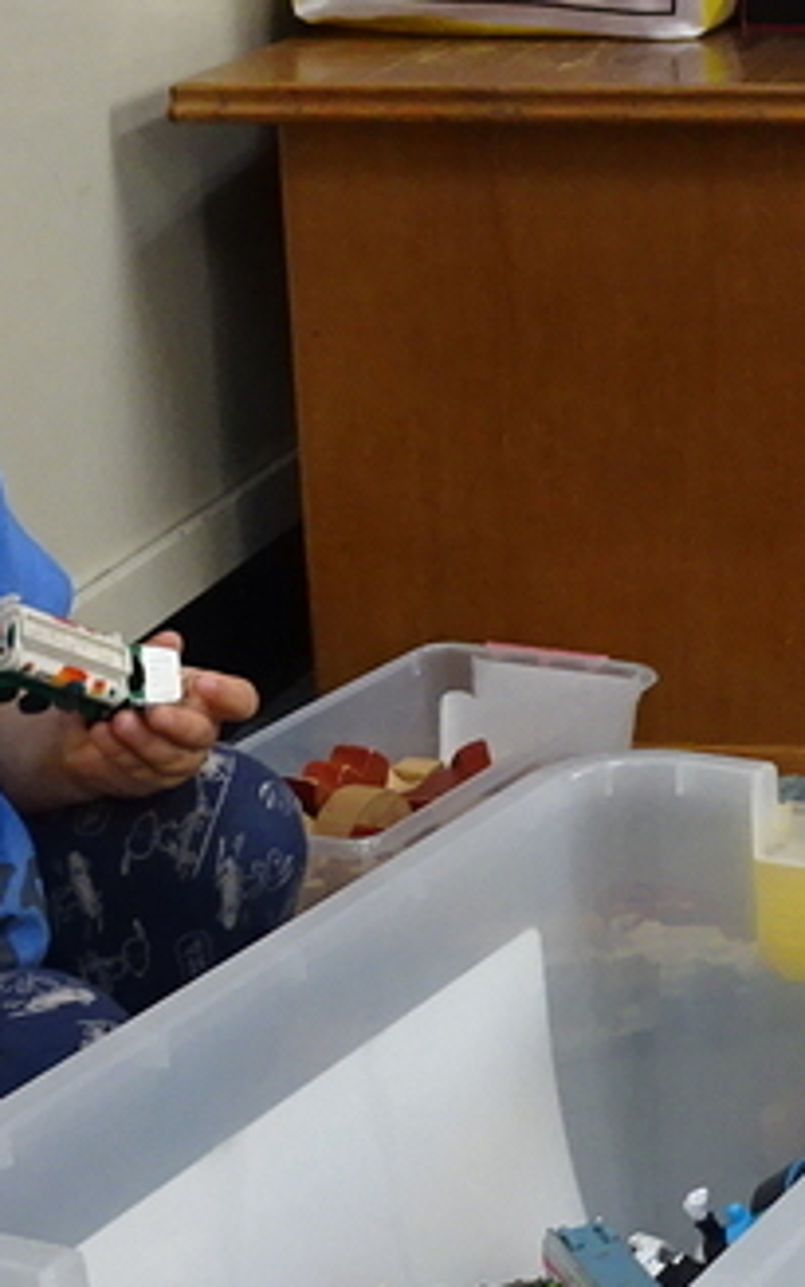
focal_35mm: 93
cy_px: 526
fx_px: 3265
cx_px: 939
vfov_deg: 22.3
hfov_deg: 13.7
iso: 250
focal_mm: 4.12
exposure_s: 1/30
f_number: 3.5
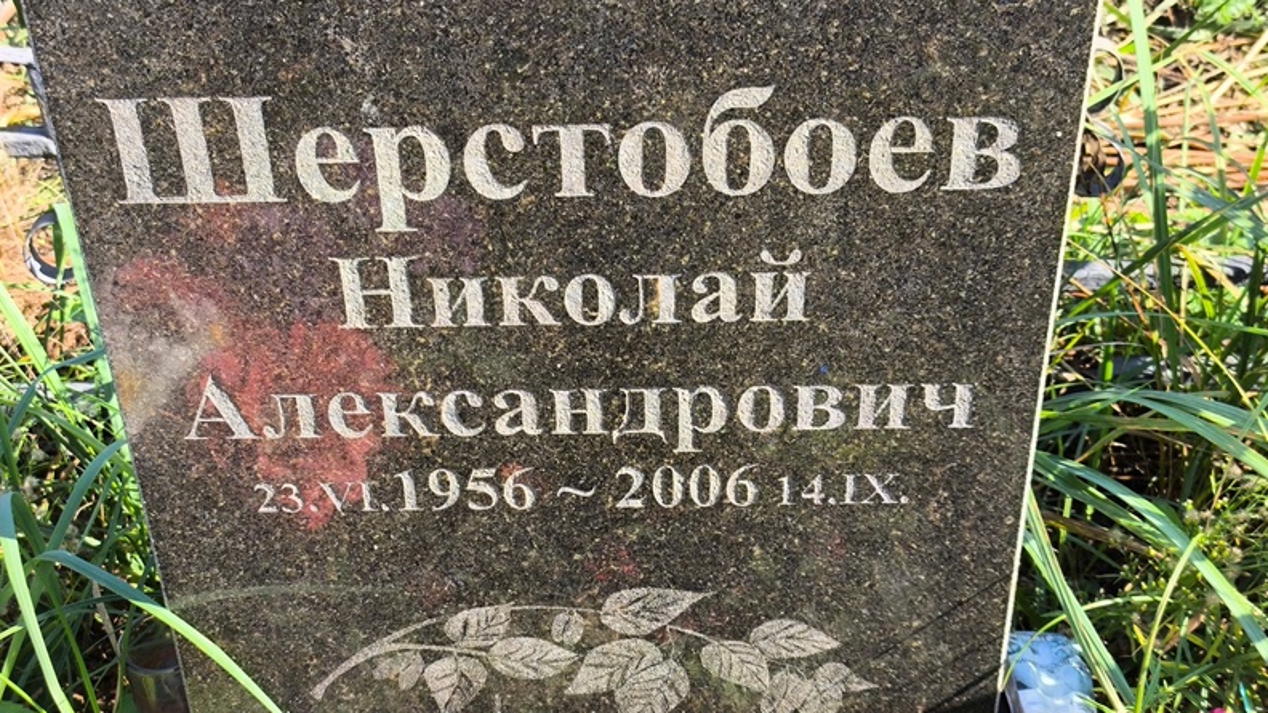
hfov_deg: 37.9
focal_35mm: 55
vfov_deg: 21.8
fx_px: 1849
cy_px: 426
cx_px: 636
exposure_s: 1/315
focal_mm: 4.71
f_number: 1.7
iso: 50
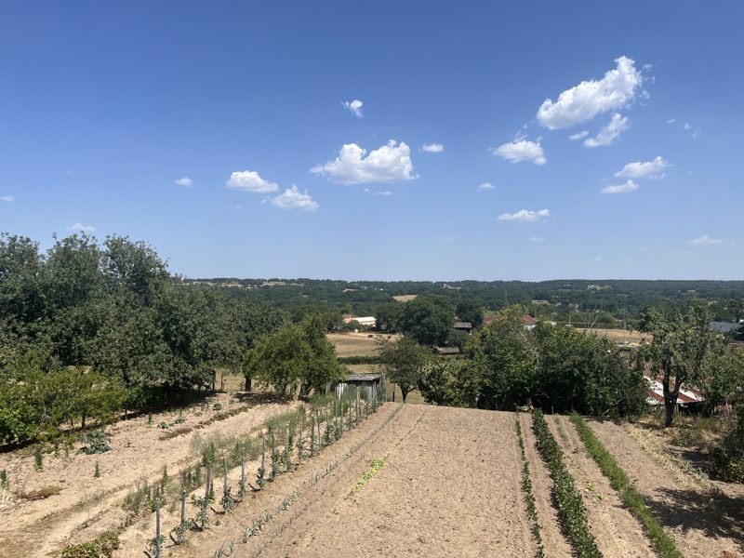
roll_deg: -0.6
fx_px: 559
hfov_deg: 67.3
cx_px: 372
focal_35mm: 26
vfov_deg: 53.1
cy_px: 279
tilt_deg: -0.4
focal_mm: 5.1
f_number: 1.6
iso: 50
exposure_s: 1/4149
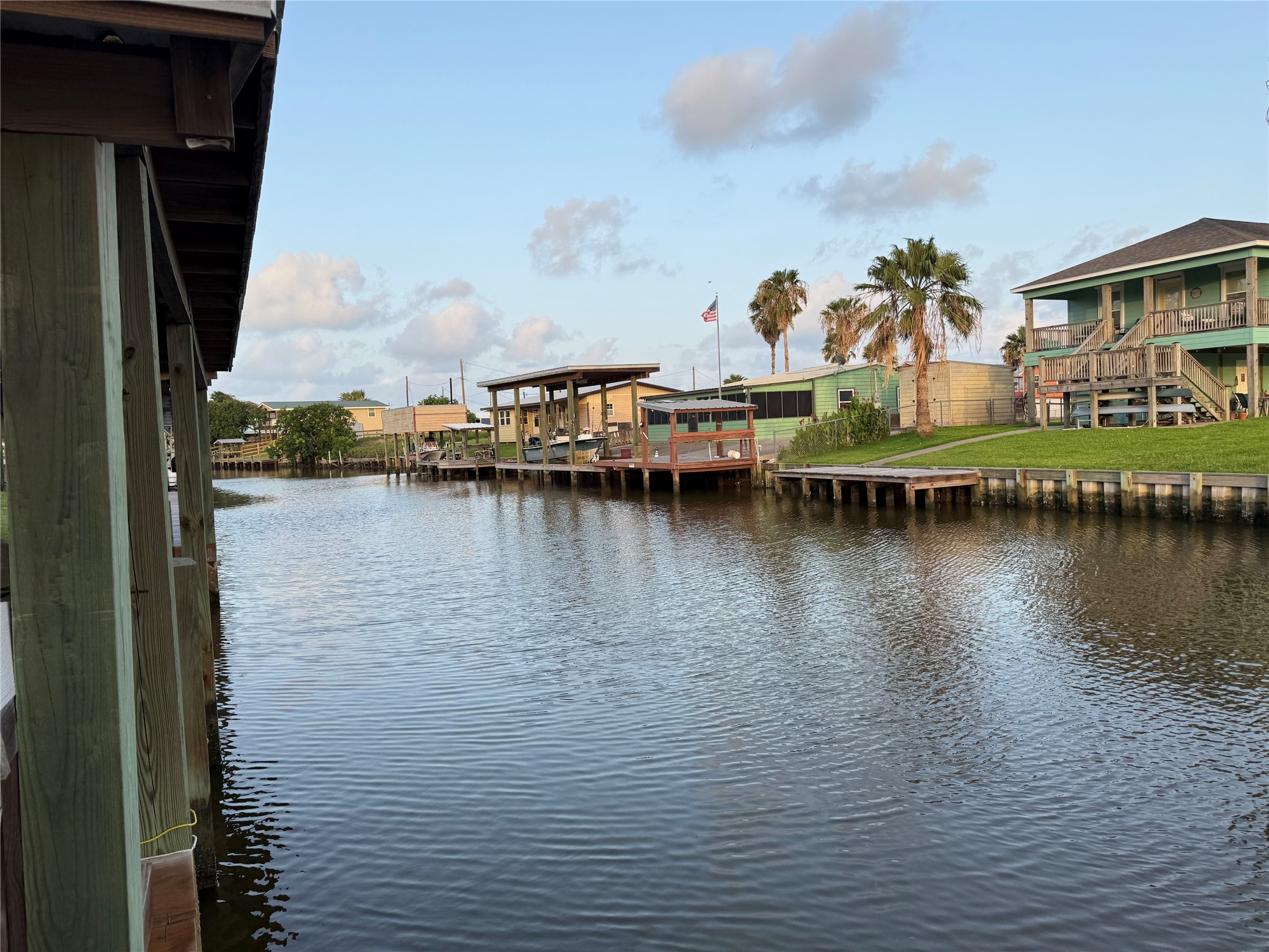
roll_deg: +2.4
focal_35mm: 24
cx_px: 634
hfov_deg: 71.6
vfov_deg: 56.8
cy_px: 476
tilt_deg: -1.9
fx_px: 880
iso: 80
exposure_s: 1/943
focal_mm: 6.76
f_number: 1.78
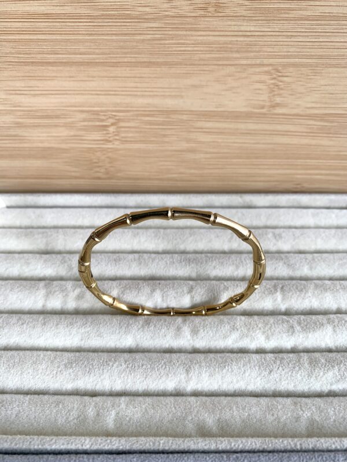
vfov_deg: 67.3
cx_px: 174
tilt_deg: -45.9
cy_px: 231
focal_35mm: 26
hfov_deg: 53.1
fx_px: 348
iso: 40
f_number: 1.8
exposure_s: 1/100
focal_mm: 4.25
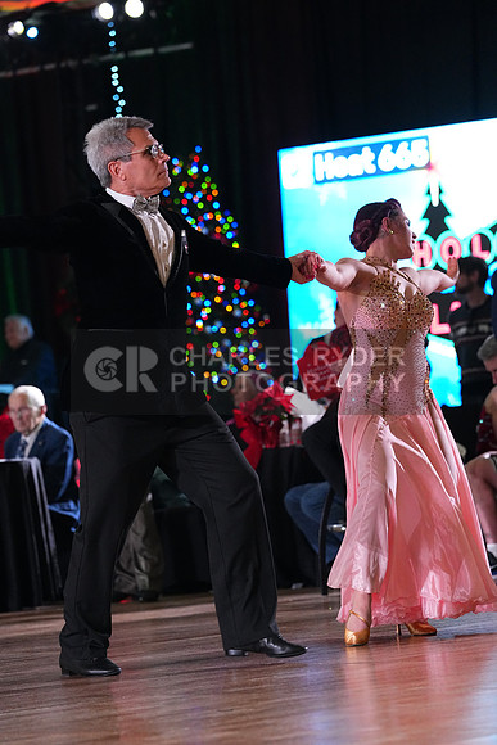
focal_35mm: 176
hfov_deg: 7.8
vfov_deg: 11.7
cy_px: 372
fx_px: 3642
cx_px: 248
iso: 6400
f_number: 5
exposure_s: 1/400
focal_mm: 176
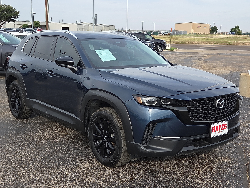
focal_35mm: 45
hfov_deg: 42.1
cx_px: 125
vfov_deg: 32.2
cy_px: 94
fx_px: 325
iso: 76
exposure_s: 1/2000
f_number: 1.8
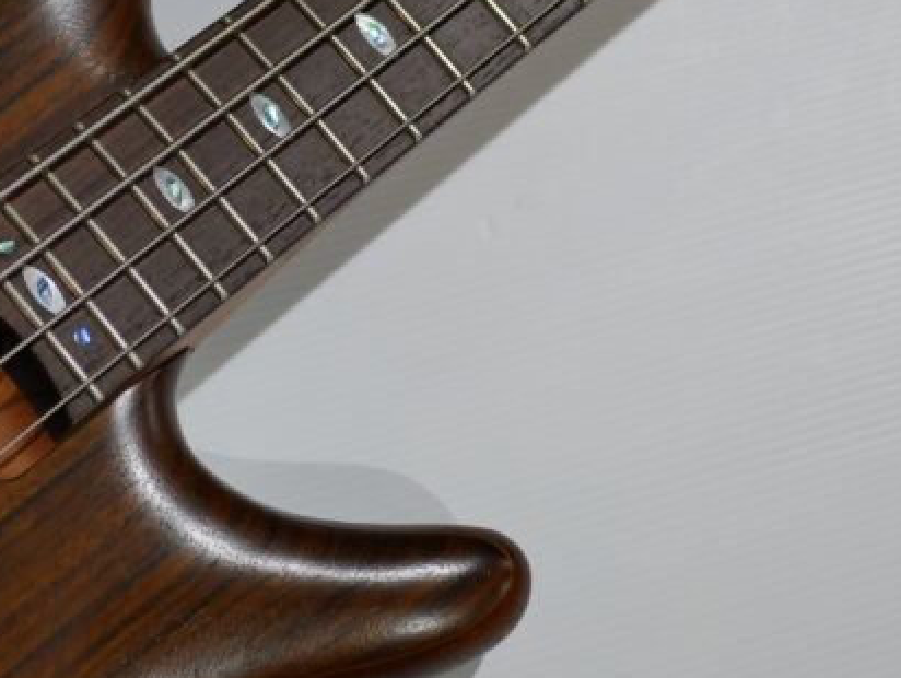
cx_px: 265
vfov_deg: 15.2
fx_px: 2528
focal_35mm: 97
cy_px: 119
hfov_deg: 20.1
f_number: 2
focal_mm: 25
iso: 200
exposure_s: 1/125
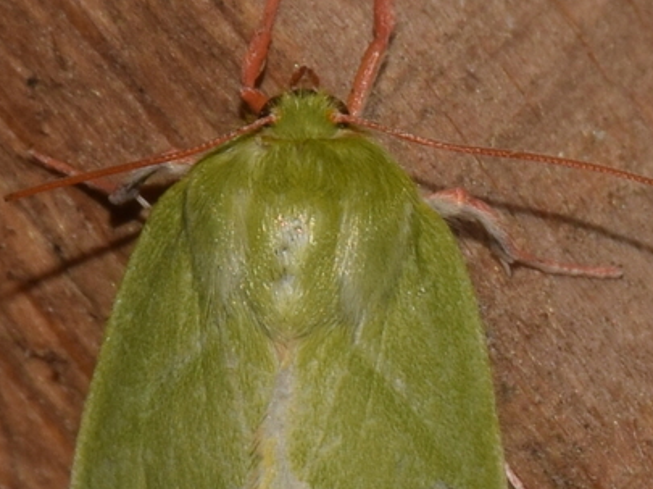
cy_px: 402
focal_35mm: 479
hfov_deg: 4.1
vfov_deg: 3.1
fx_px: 9028
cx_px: 381
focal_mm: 140
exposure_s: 1/125
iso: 100
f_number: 16
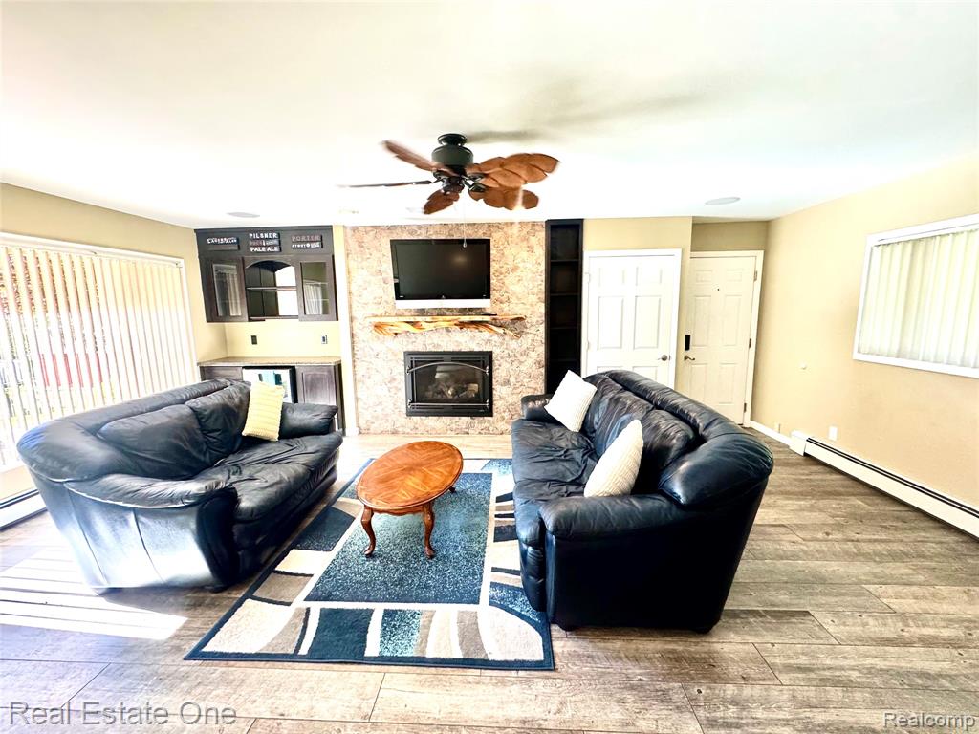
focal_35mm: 14
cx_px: 490
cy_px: 367
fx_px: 396
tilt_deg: -9.4
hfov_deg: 102.1
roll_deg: +0.9
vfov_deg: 85.7
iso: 250
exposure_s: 1/120
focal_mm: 2.22
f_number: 2.2
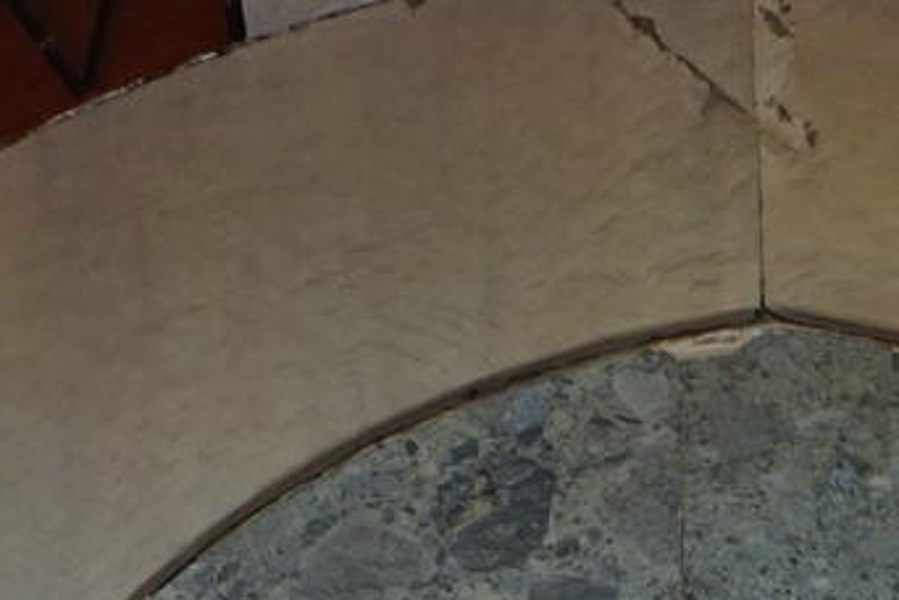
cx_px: 615
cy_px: 1011
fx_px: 9189
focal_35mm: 368
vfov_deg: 3.7
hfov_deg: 5.6
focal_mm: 70
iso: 640
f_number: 8
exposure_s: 1/80
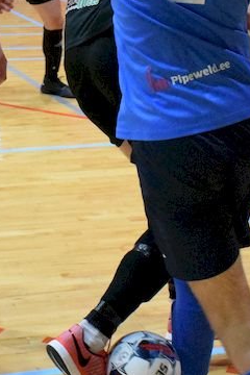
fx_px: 1279
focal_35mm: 123
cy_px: 132
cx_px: 59
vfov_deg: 16.7
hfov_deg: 11.1
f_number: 3.8
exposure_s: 1/500
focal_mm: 23
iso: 8000
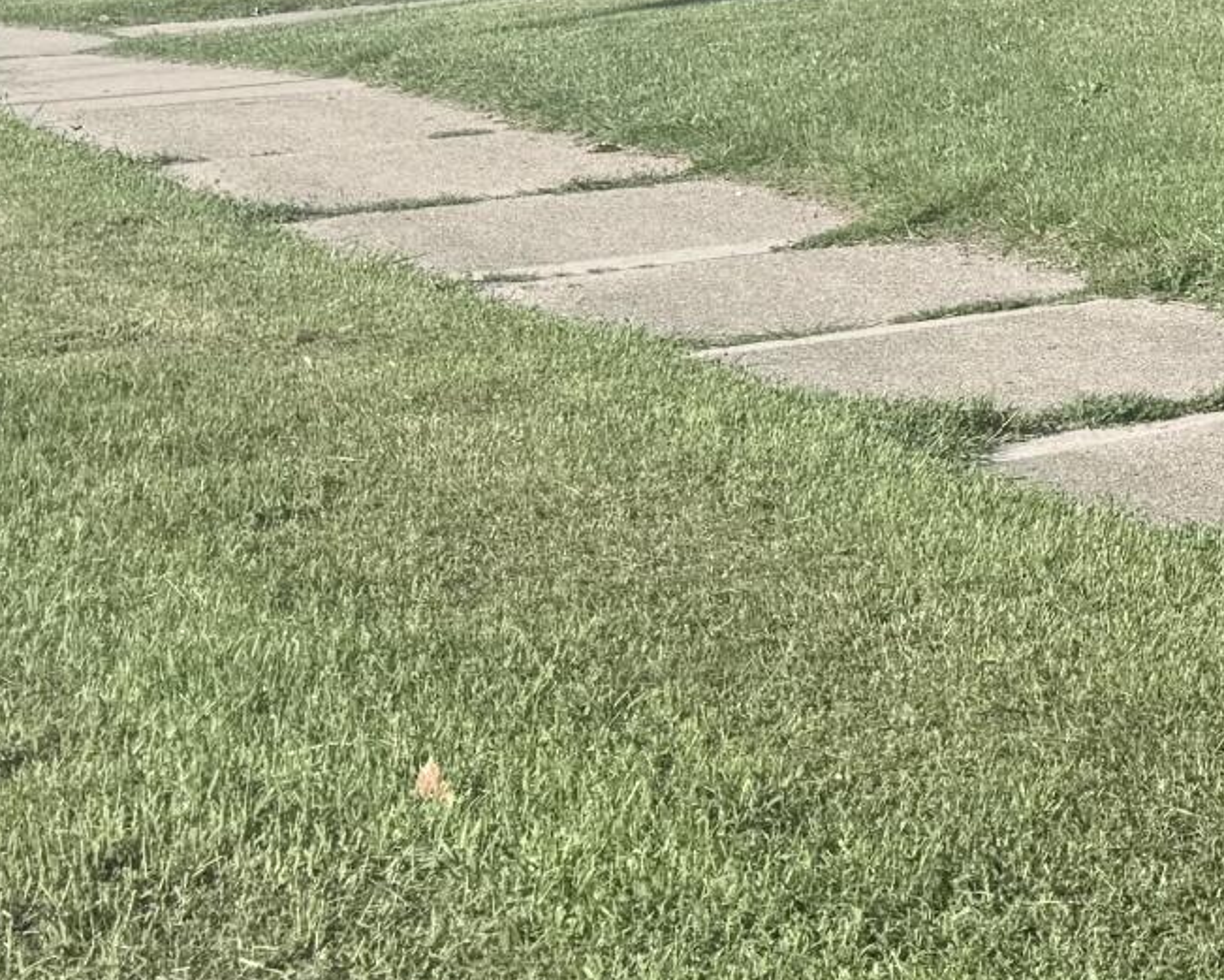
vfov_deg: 13.5
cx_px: 1807
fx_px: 3913
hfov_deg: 16.3
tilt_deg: +2.5
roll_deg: +0.1
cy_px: -463
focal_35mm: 108
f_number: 1.78
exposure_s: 1/3425
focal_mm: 6.76
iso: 80
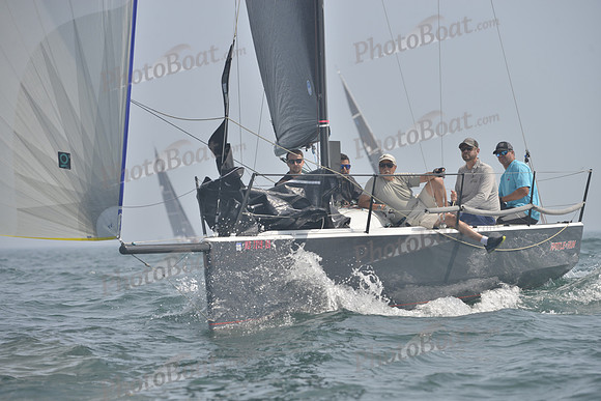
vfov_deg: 5.3
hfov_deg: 7.9
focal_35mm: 260
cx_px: 300
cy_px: 200
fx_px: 4341
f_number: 8
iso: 280
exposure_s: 1/1000
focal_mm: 260
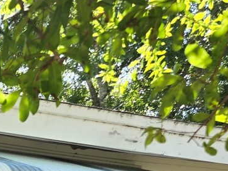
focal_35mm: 100
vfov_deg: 13.1
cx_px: -235
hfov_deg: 15.5
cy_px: 324
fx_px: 659
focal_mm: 6.3
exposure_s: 1/180
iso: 20
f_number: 1.7
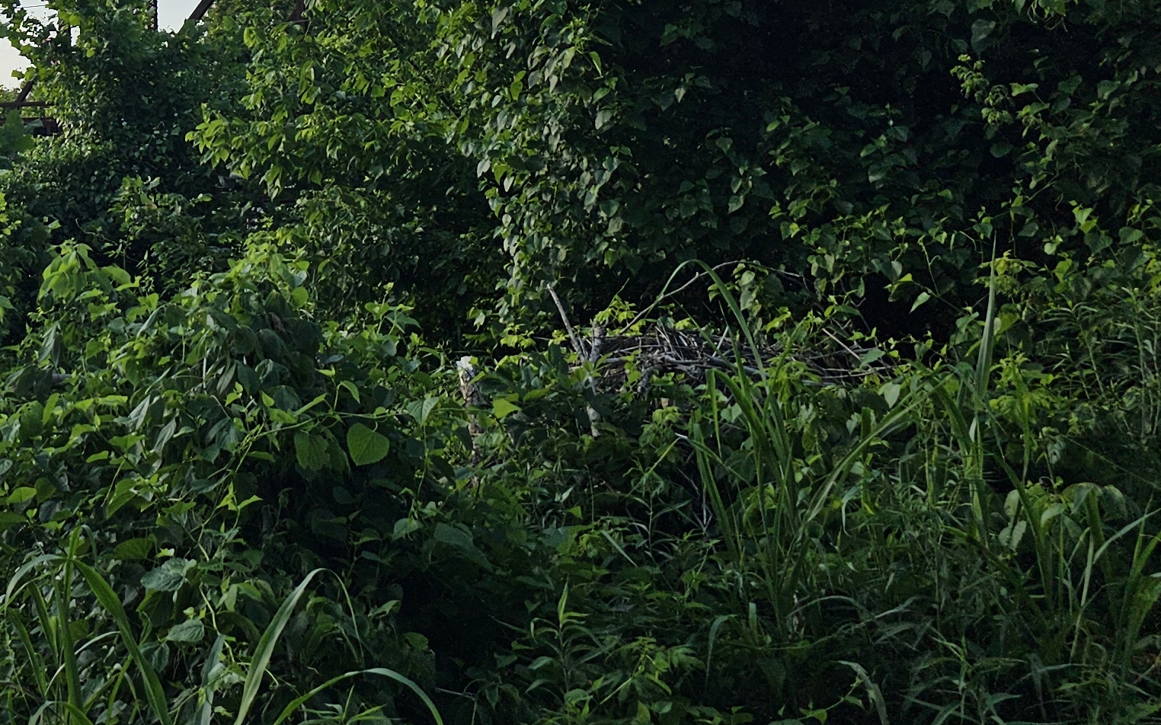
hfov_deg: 27.9
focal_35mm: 64
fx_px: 2025
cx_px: -238
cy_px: -103
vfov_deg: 19.3
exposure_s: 1/677
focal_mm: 6.3
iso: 10
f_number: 1.7
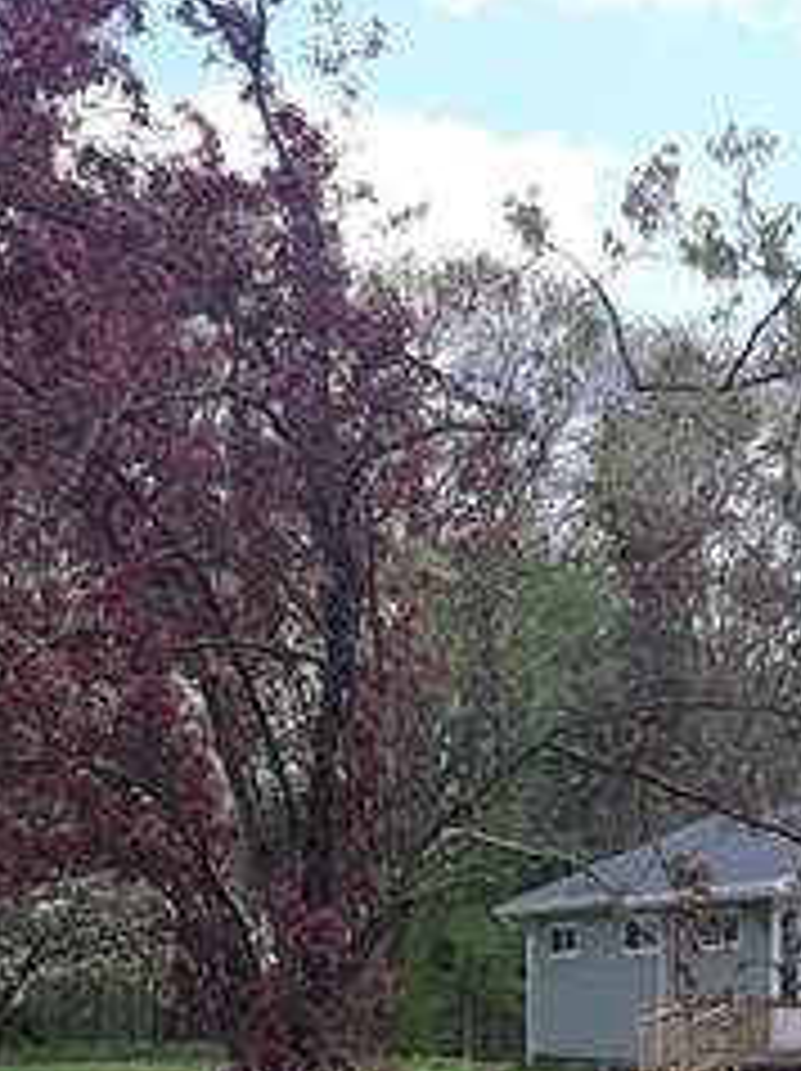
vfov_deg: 22.2
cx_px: 522
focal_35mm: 84
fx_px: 2596
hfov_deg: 17.5
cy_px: 1138
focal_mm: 3.93
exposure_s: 1/1172
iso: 40
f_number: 1.7
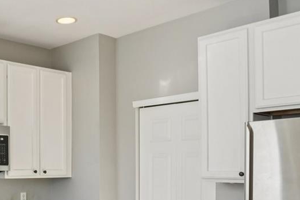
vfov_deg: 28.3
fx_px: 383
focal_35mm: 46
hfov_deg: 38.5
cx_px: 7
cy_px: 174
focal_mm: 10
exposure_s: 1/125
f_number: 8
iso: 400
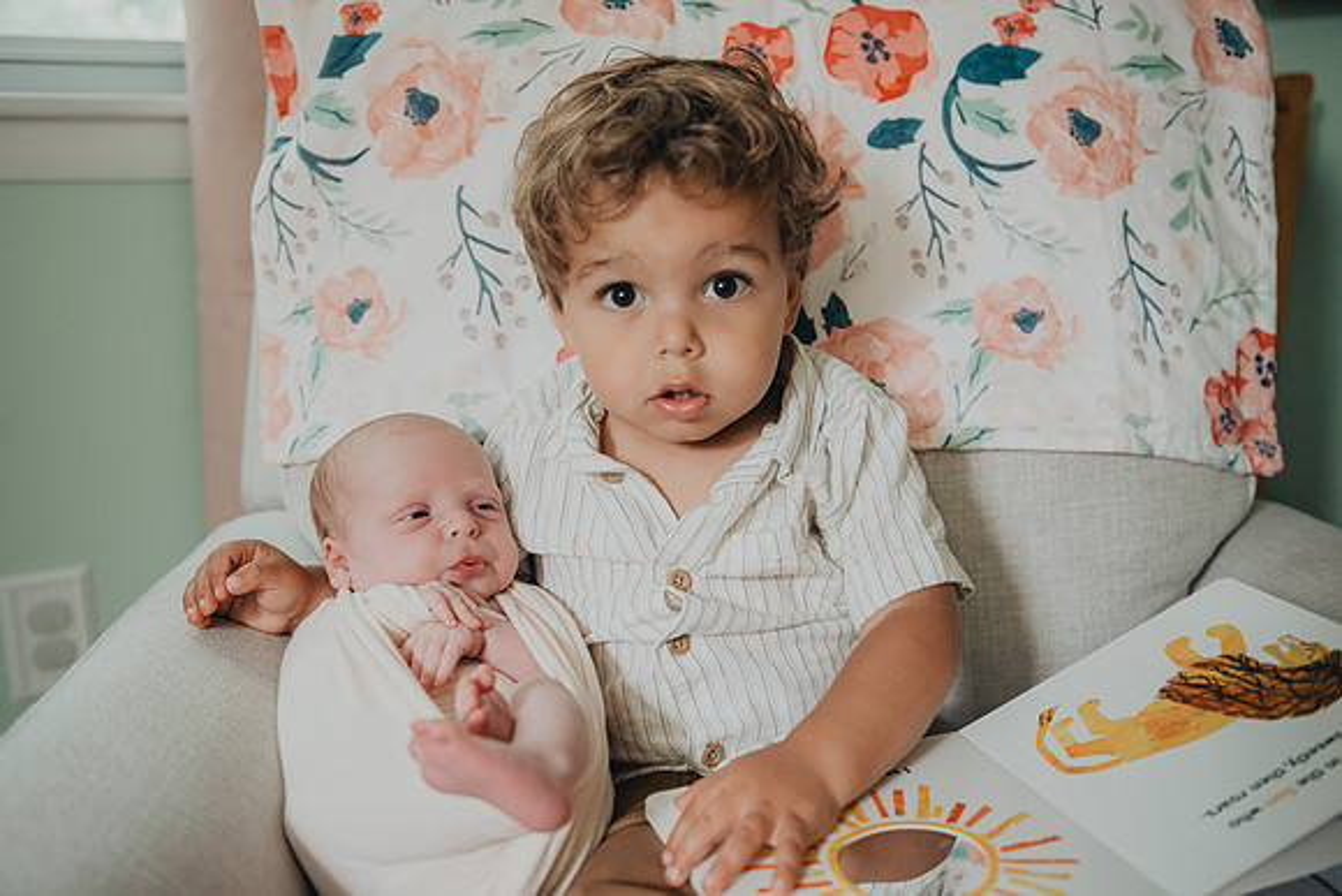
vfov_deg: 36.4
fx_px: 1363
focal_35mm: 37
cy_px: 448
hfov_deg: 52.4
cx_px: 671
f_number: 2.8
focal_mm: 35
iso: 3200
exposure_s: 1/200
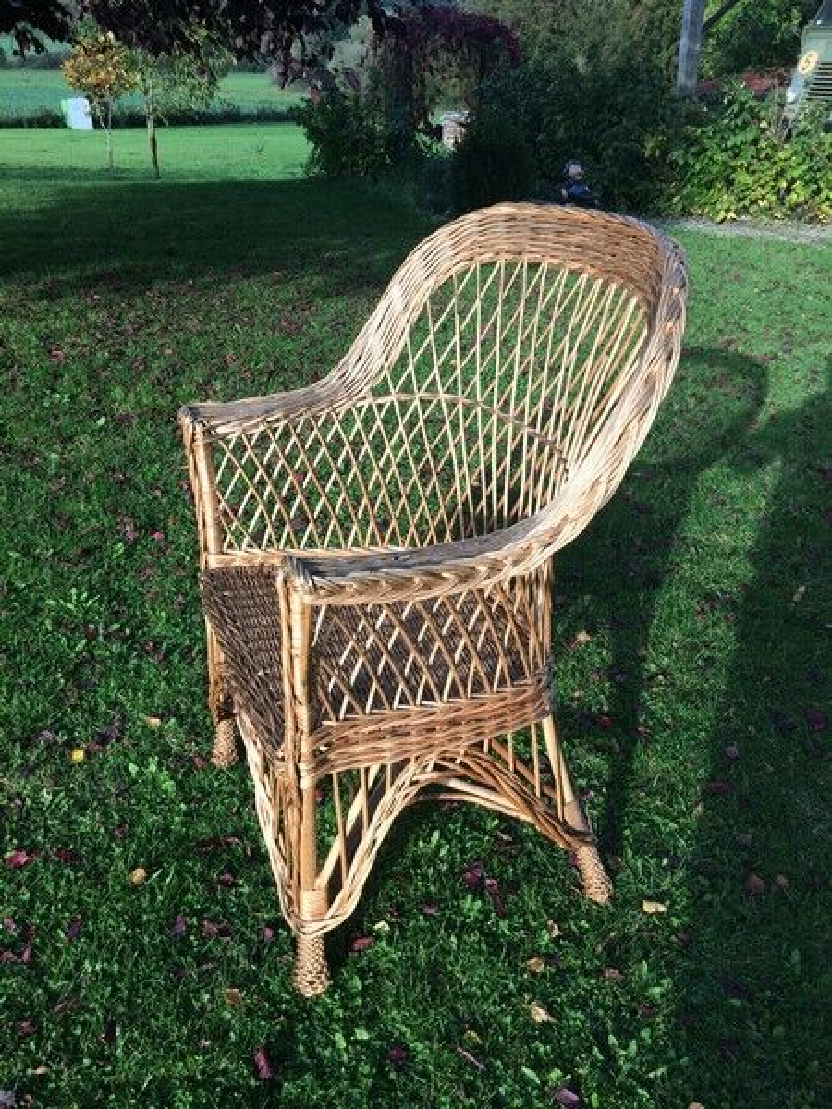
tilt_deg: -28.7
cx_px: 416
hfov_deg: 48.2
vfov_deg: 61.7
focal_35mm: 29
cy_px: 554
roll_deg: +1.1
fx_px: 929
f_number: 2.2
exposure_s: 1/554
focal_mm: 4.15
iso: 32
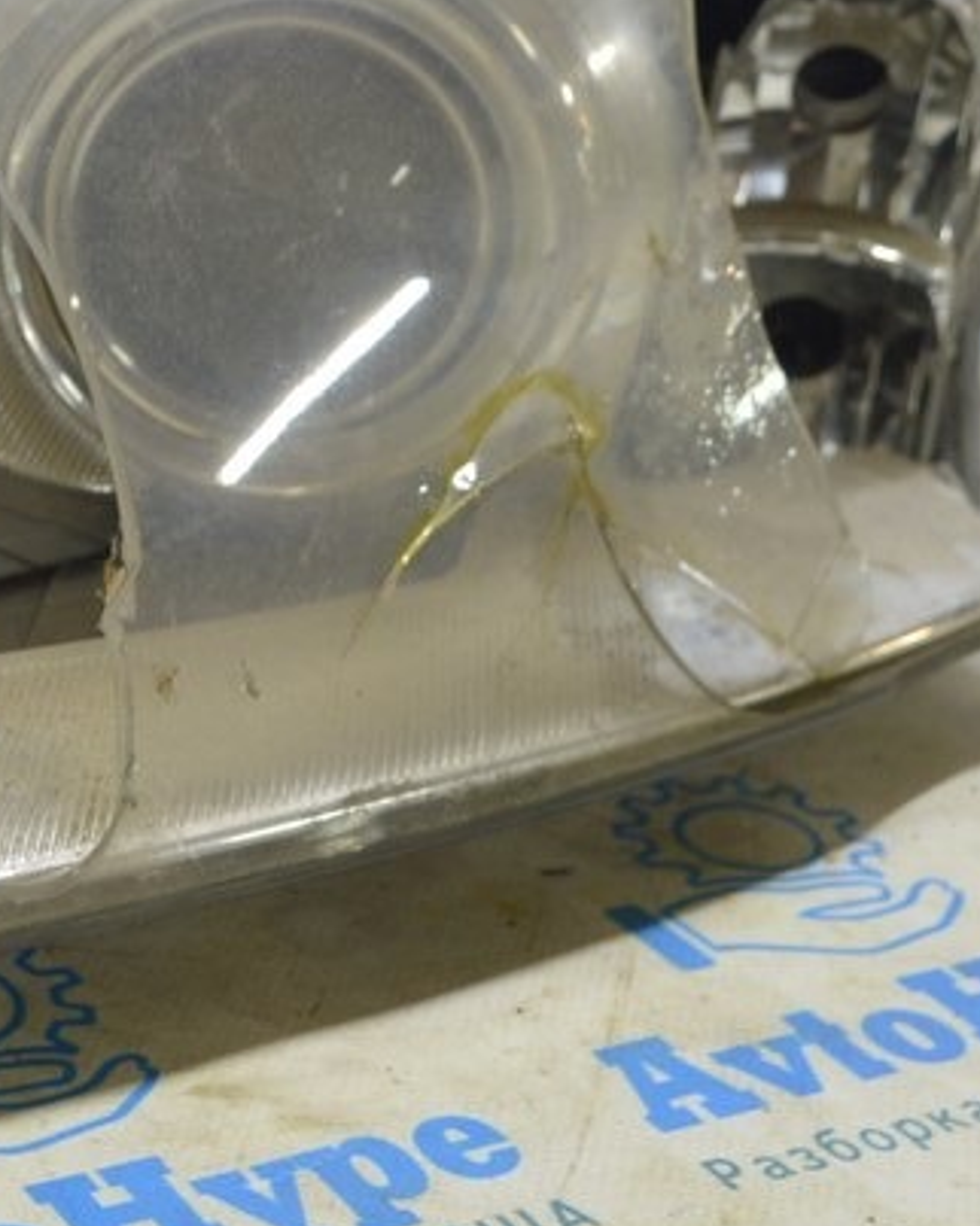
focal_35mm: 82
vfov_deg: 23.2
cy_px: 427
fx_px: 2982
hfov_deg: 17.5
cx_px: -286
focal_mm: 23
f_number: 5.6
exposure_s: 1/20
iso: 400
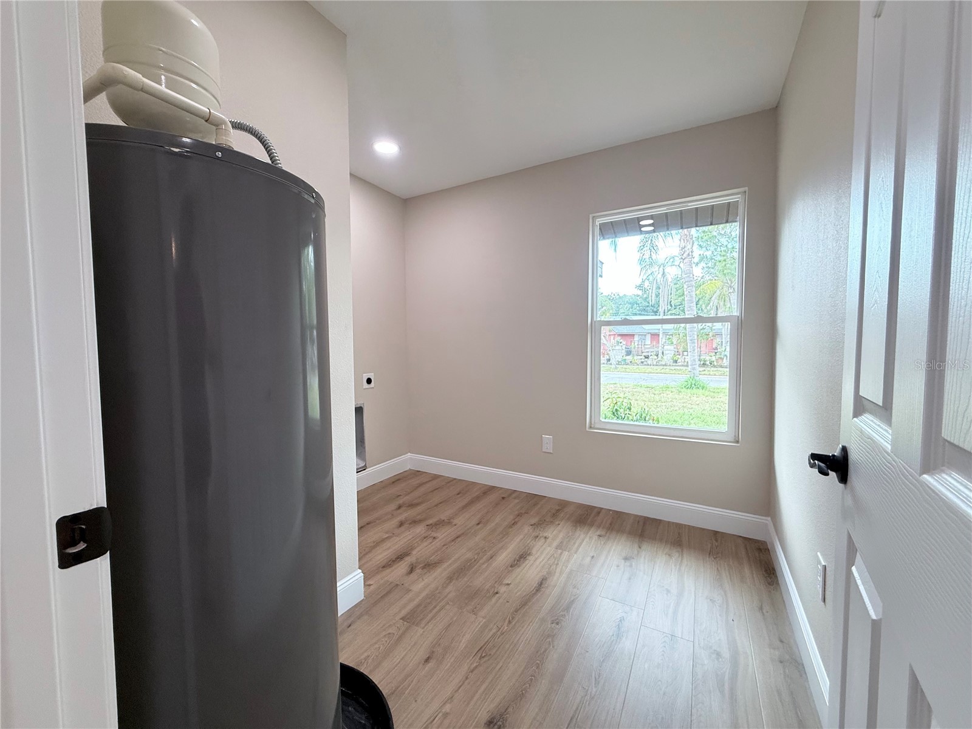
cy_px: 364
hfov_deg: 102.1
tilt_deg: -3.1
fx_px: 393
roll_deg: +0.5
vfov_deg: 85.7
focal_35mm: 14
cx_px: 486
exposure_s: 1/120
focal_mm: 2.22
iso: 200
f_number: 2.2
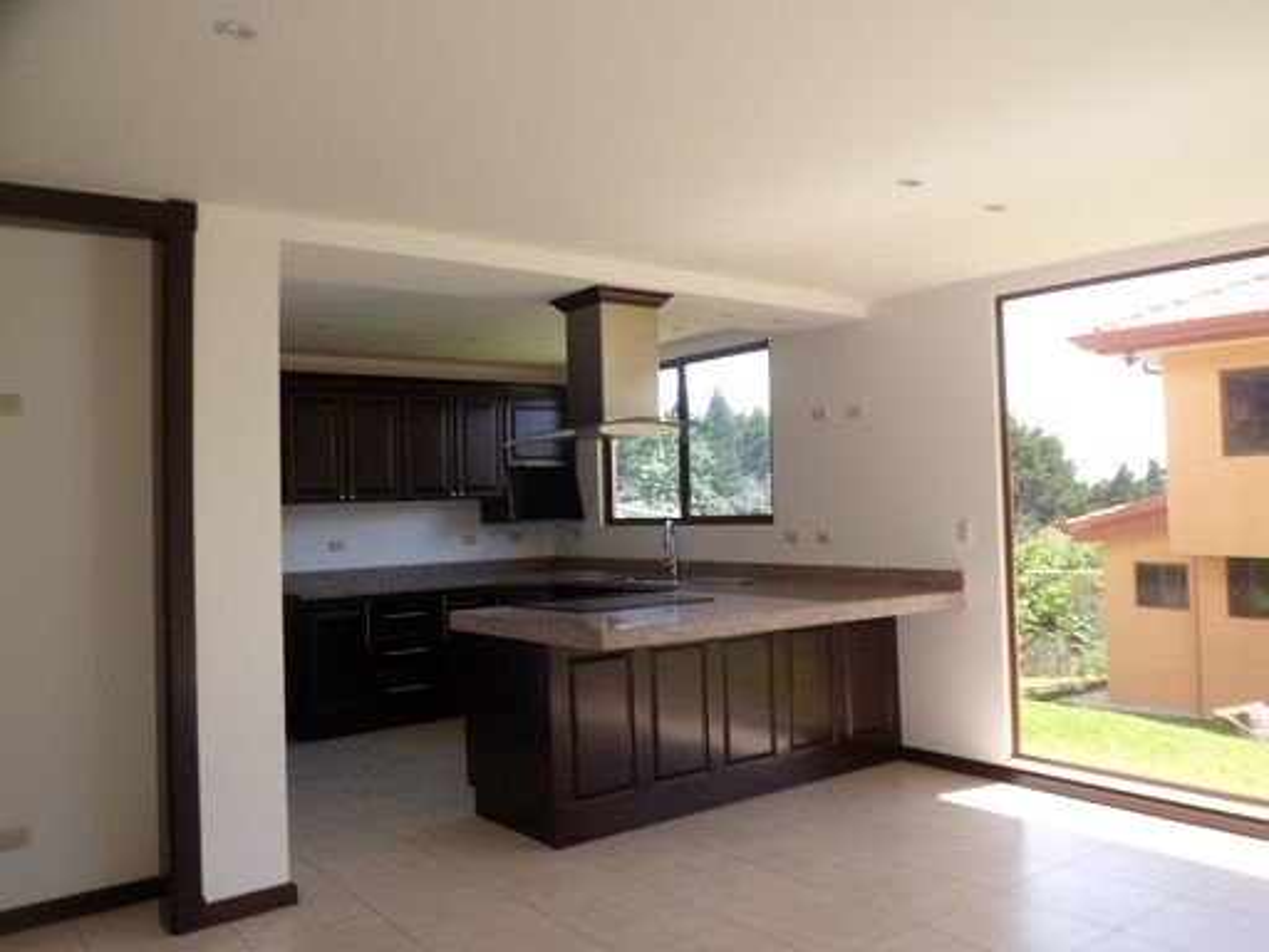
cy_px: 476
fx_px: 990
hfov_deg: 65.3
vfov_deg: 51.4
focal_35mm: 27
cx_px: 634
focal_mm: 4.9
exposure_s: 1/60
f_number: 3.3
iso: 80
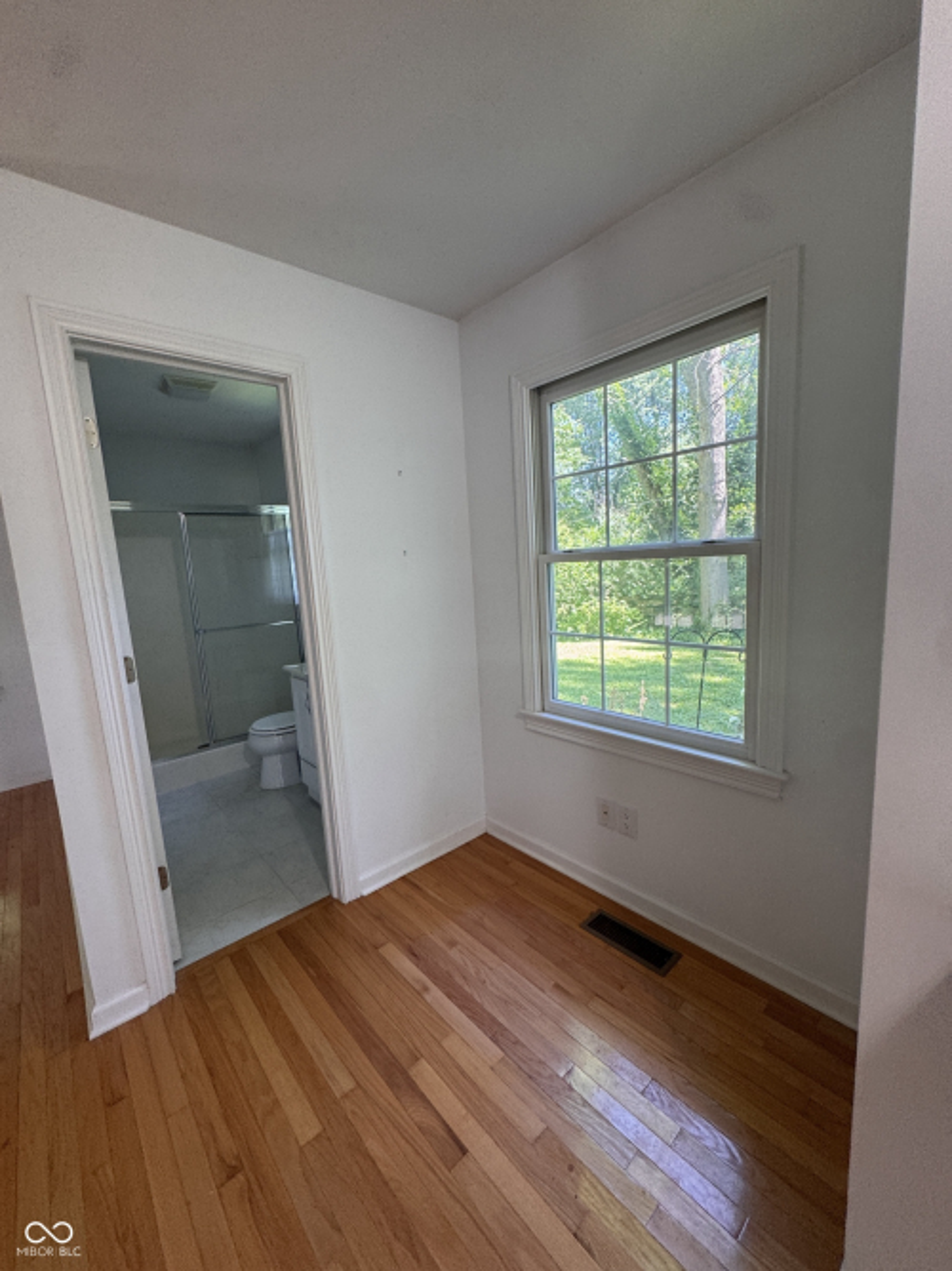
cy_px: 636
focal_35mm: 14
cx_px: 476
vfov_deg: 102.1
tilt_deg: -6.8
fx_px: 514
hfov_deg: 85.7
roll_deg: +1.4
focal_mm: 2.22
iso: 125
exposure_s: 1/120
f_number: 2.2
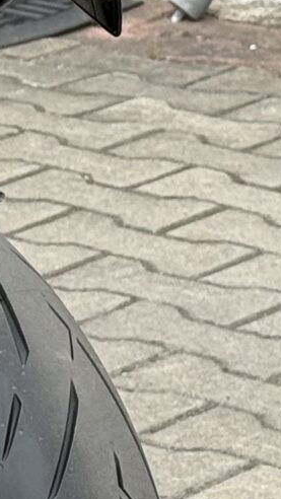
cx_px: -591
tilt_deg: -14.1
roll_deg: -0.2
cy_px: 140
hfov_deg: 4.3
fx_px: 3601
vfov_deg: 7.9
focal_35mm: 272
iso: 100
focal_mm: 6.76
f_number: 1.78
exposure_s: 1/778
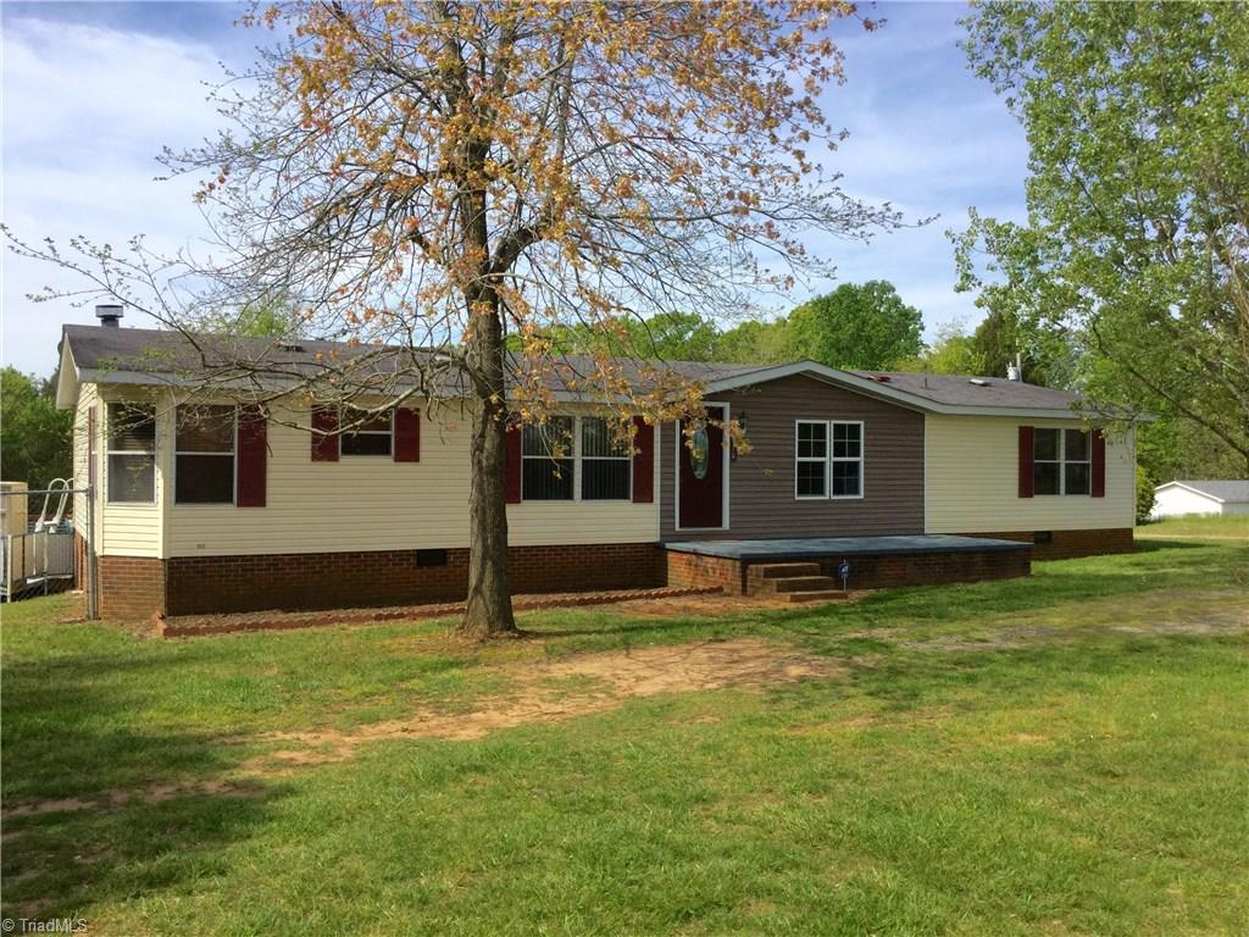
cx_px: 624
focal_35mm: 31
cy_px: 468
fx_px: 1119
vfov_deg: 45.4
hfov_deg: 58.4
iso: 25
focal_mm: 3.3
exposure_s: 1/1381
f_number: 2.4
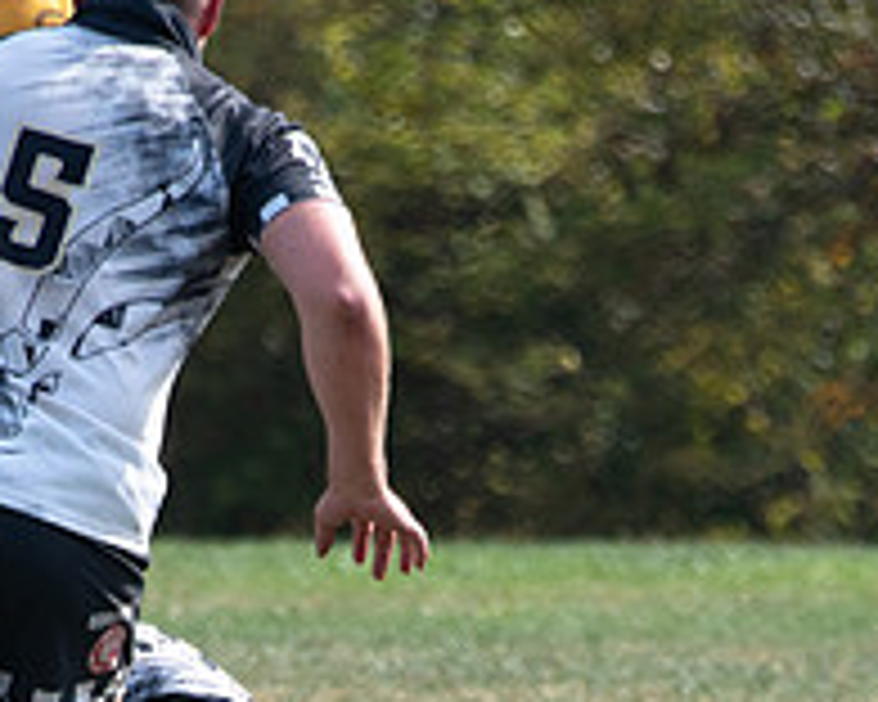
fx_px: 22841
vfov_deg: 1.8
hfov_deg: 2.2
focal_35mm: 879
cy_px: 880
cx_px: 332
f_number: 6.3
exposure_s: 1/2500
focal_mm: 230
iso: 400
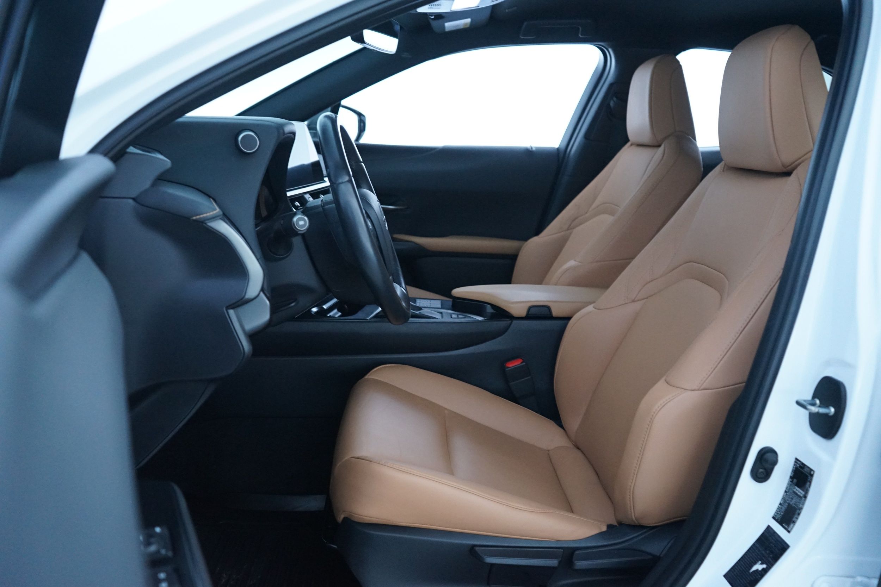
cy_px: 294
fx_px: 710
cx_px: 440
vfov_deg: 45.0
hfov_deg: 63.7
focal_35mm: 29
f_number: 4
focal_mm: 29
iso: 4000
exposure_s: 1/13
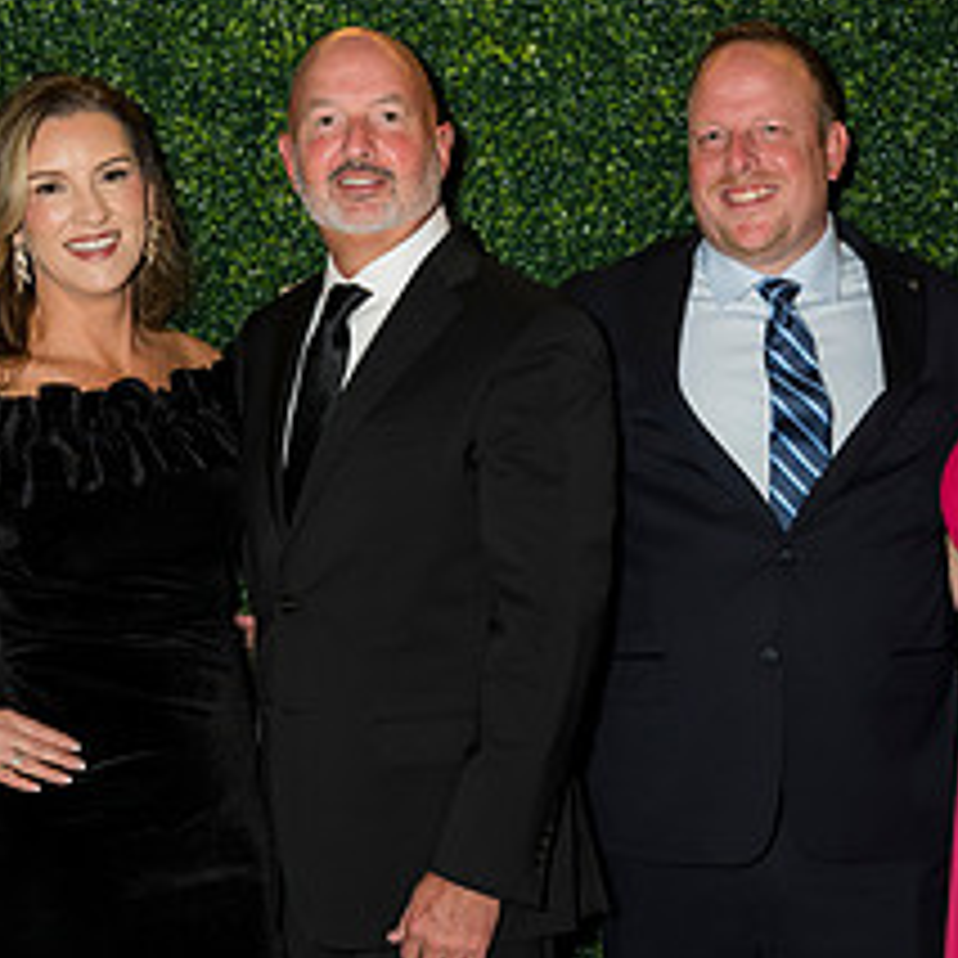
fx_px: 2975
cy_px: 657
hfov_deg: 18.3
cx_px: 598
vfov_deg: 18.2
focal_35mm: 95
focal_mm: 53
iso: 640
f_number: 5
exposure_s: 1/160
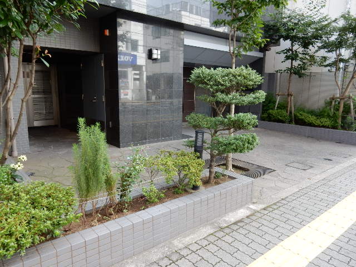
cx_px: 178
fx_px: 257
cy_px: 134
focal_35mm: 25
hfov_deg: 69.4
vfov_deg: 54.9
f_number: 3.7
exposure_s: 1/60
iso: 125
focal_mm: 4.5
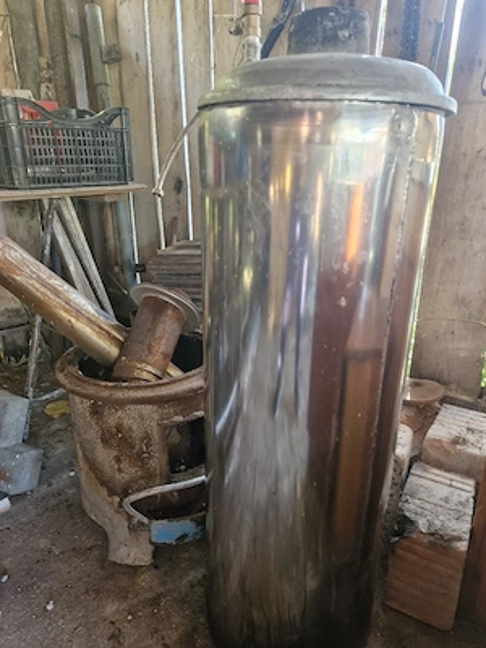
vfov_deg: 73.9
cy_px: 324
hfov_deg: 58.9
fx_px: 431
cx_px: 243
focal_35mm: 23
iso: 800
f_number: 1.8
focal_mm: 5.54
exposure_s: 1/100
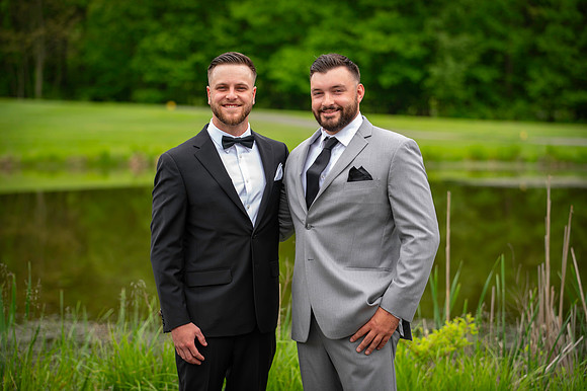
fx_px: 1662
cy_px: 196
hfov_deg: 20.0
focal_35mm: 102
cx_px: 294
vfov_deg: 13.4
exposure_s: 1/250
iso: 64
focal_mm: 102
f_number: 2.8
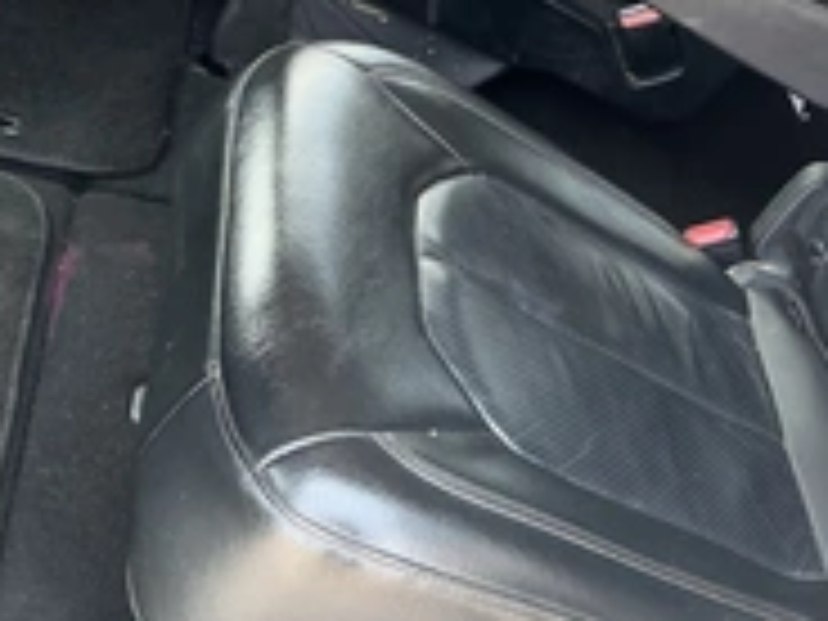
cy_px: 171
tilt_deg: -26.0
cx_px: 796
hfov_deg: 29.9
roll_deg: -31.4
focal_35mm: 61
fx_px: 1459
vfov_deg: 23.8
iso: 64
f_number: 1.8
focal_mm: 3
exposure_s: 1/101
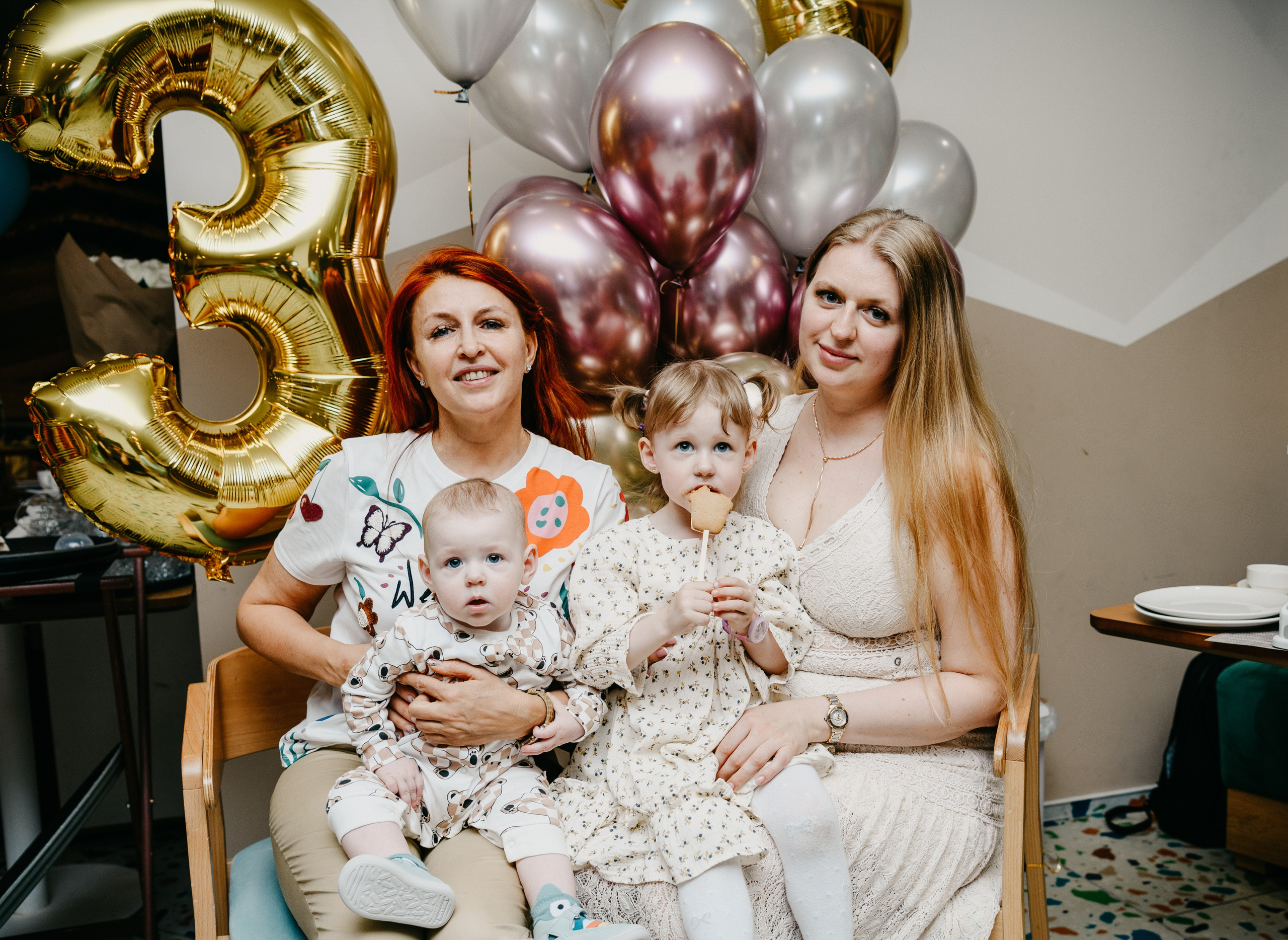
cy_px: 530
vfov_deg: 40.2
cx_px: 696
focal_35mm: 35
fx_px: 1281
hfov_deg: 53.3
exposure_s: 1/160
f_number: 3.5
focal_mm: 29
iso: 125
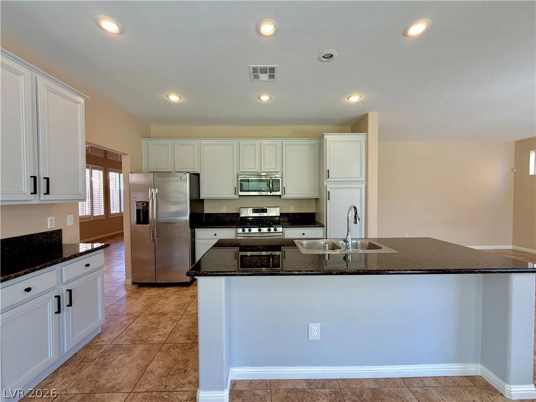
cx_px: 268
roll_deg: +1.0
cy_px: 201
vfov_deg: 85.7
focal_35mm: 14
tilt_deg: -1.8
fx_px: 217
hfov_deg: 102.1
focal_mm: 2.22
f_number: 2.2
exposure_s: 1/120
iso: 160
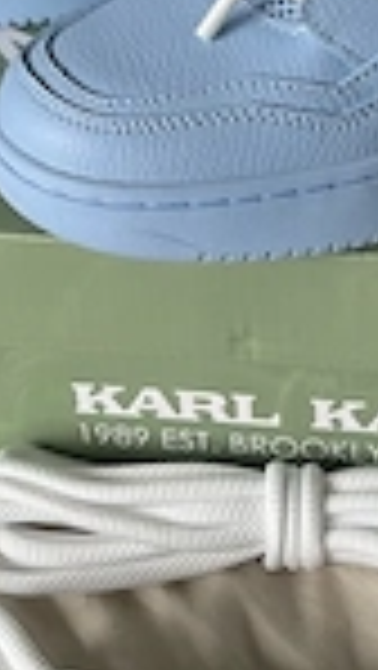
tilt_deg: -37.6
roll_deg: +3.0
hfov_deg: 15.7
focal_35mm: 76
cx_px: 342
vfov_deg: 27.4
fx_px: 1352
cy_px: 144
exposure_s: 1/60
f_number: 1.6
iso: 250
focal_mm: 5.1
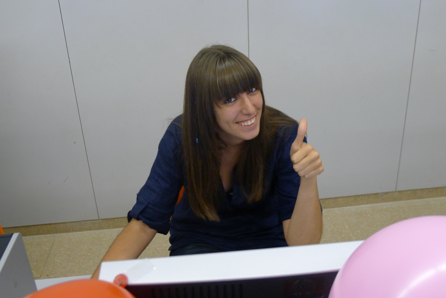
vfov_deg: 36.0
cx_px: 223
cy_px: 149
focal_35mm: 37
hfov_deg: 51.9
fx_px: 459
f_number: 2.4
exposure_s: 1/50
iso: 400
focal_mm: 7.9
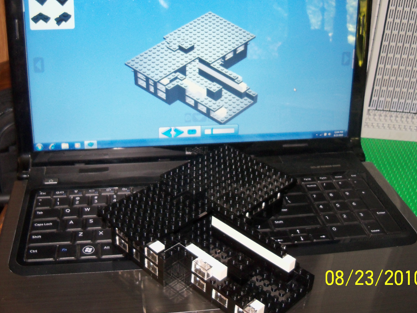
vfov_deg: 34.3
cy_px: 137
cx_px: 201
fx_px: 506
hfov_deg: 44.8
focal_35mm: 42
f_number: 3.5
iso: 200
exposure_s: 1/30
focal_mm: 6.2
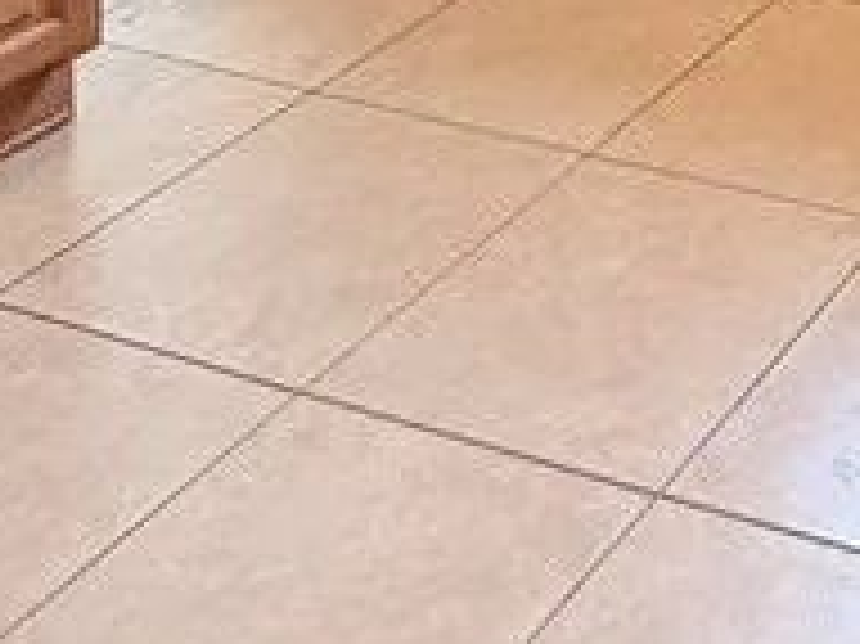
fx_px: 1862
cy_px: -887
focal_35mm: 75
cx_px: 1337
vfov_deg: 14.0
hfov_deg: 21.3
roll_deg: -0.2
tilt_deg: -2.3
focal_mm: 2.22
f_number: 2.2
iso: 160
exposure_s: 1/120
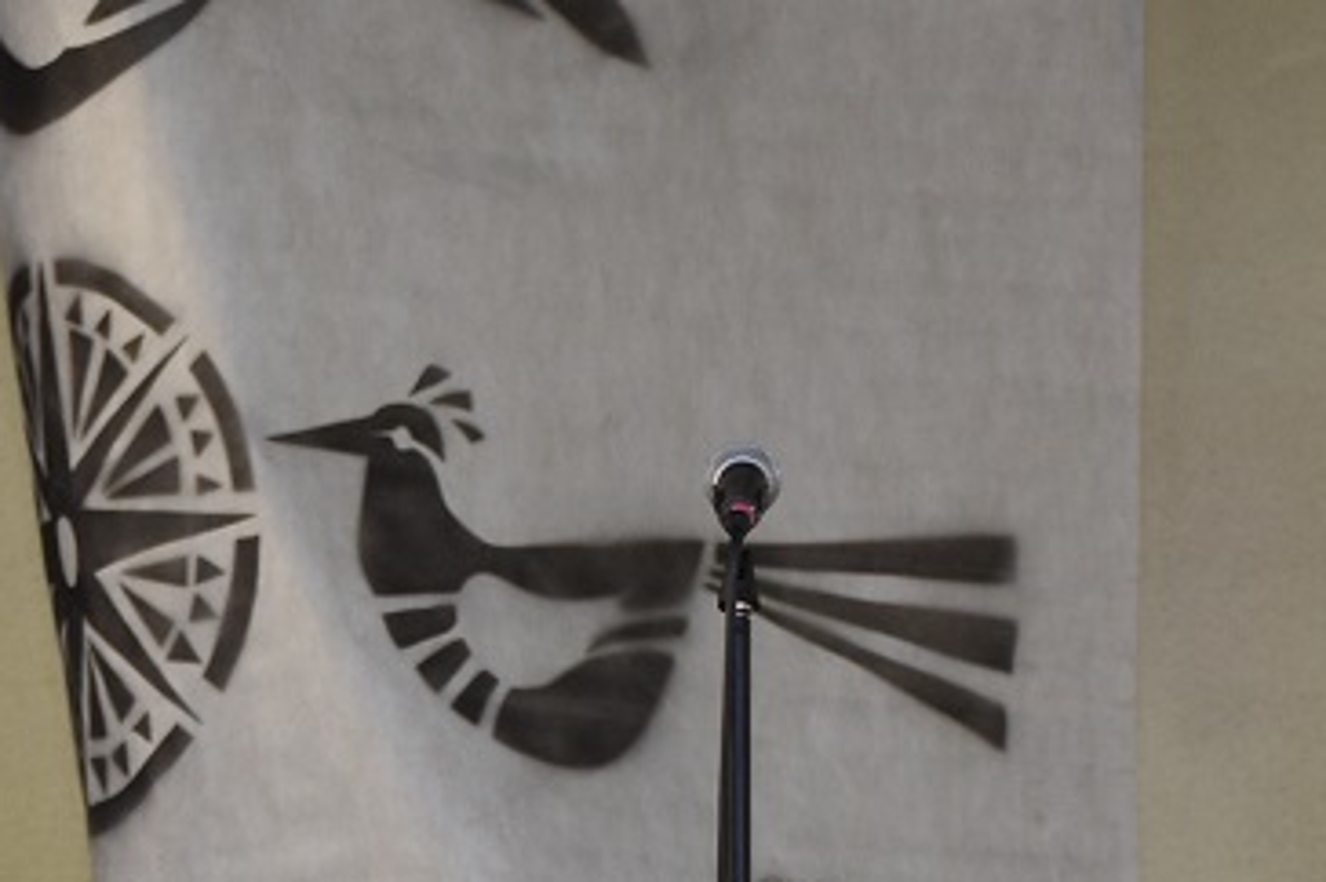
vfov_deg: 4.6
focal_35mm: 297
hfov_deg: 6.9
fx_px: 10929
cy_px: 1502
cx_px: -503
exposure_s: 1/60
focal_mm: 48
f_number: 4.5
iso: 220
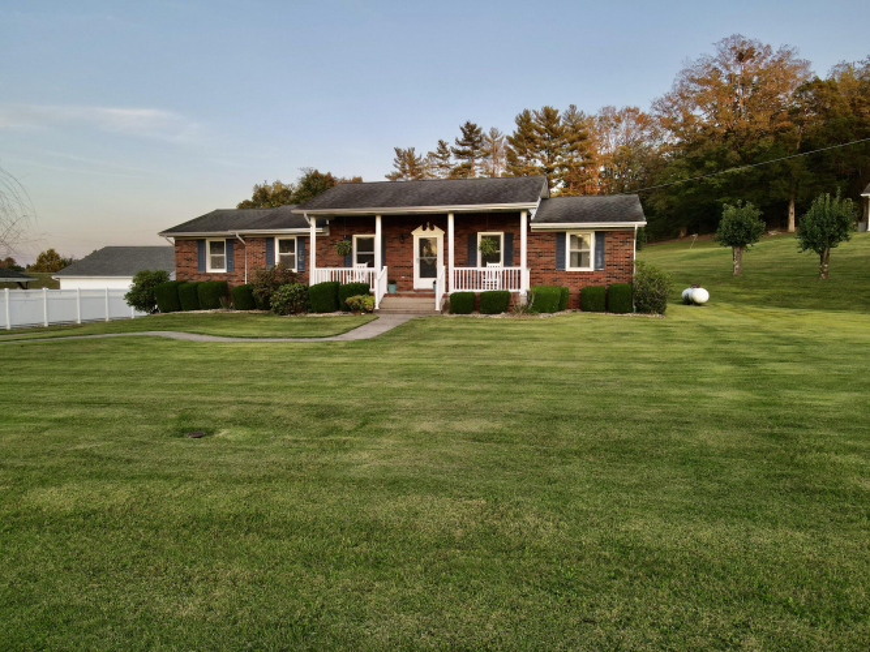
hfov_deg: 71.6
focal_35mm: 24
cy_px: 326
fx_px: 603
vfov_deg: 56.8
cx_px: 435
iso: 100
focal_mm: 4.5
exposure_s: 1/40
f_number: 2.8
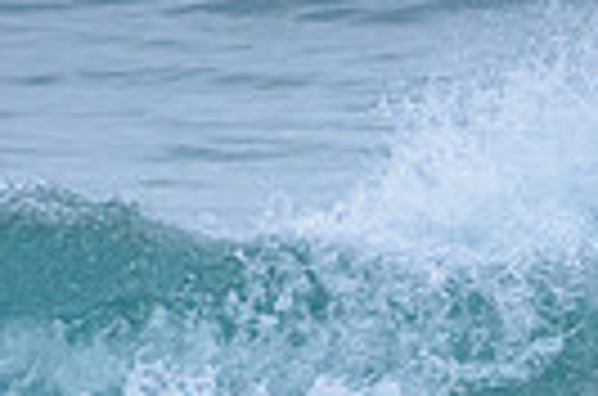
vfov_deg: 0.5
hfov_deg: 0.8
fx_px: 44445
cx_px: 1526
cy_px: 437
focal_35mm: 2682
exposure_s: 1/2000
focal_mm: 500
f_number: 5.6
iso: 2000
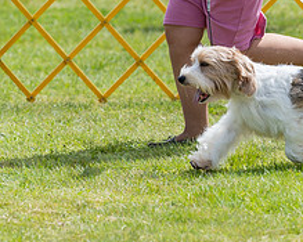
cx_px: 154
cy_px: -33
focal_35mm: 481
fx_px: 4312
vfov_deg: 3.2
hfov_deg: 4.0
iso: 100
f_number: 3.5
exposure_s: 1/1000
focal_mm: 164
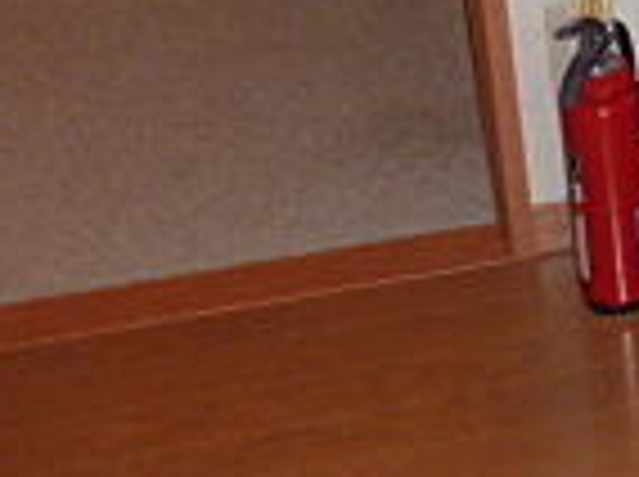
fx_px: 2082
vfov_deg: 12.7
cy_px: -135
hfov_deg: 13.9
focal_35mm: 113
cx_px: 1386
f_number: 3.3
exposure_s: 1/30
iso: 200
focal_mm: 4.1
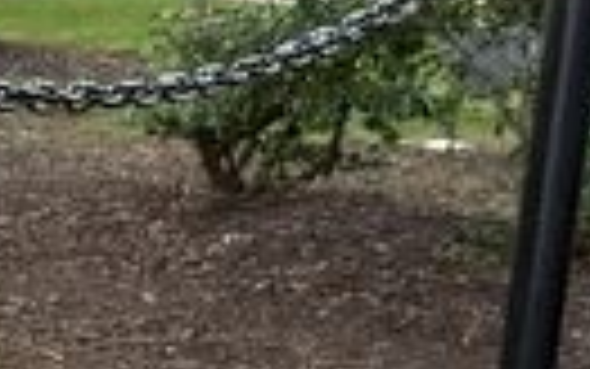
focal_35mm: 155
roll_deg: +0.4
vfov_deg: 8.3
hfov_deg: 12.3
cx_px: -500
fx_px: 2493
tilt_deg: -12.1
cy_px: 572
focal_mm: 6.76
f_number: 1.78
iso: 200
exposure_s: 1/121
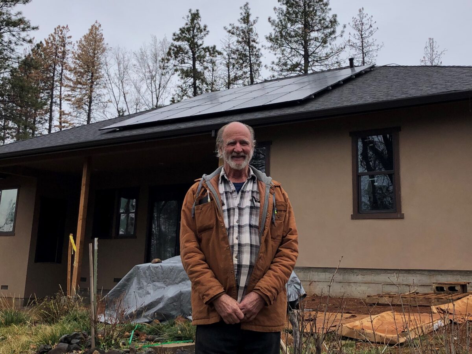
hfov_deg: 63.4
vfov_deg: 49.7
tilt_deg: +13.9
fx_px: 382
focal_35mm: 28
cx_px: 236
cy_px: 177
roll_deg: +0.6
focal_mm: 3.99
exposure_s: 1/979
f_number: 1.8
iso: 20
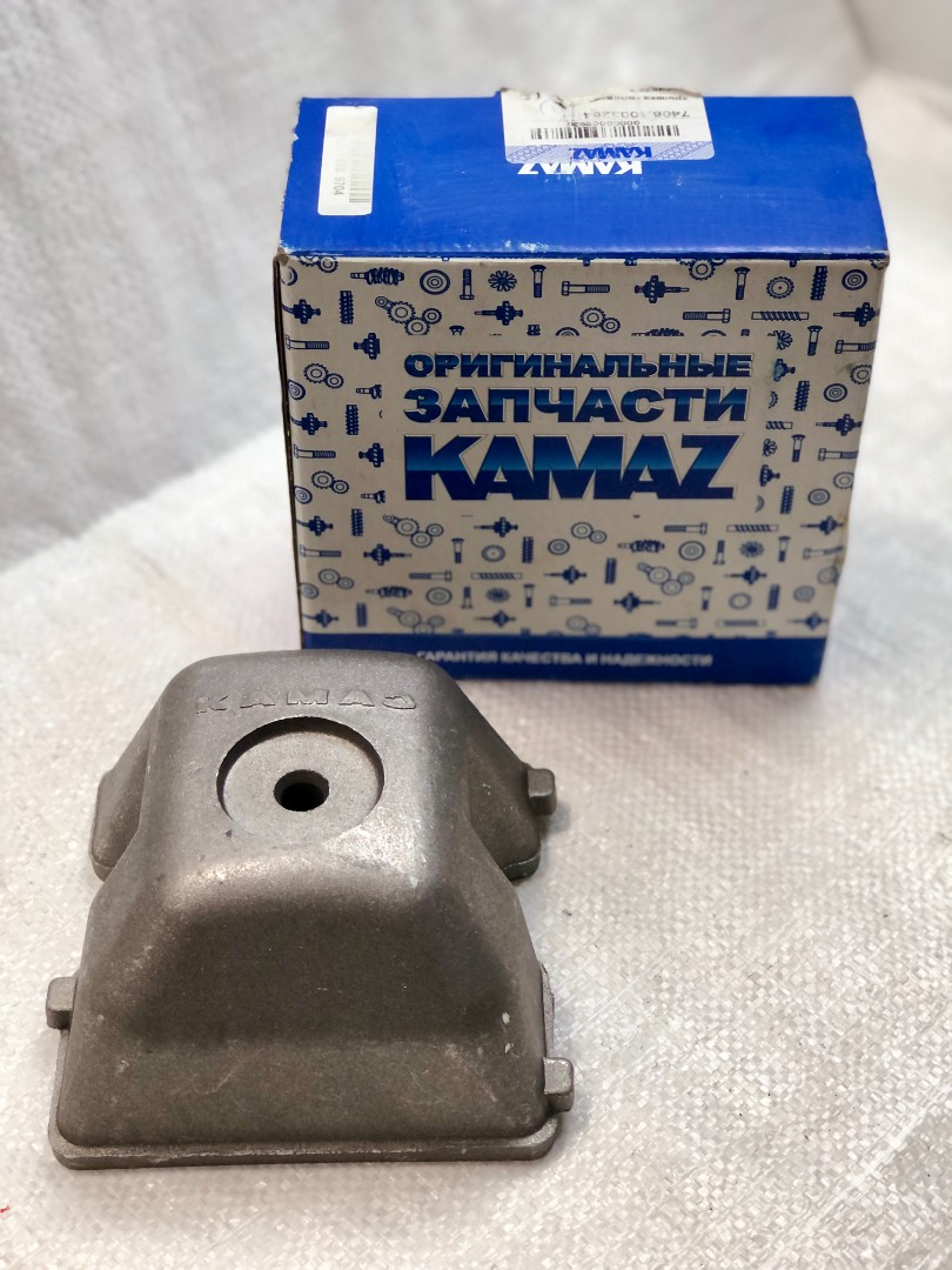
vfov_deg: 33.8
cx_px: 476
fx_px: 2090
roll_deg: +0.6
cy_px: 635
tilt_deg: -43.7
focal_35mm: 57
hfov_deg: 25.7
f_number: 2.8
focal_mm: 6.6
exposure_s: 1/30
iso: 50
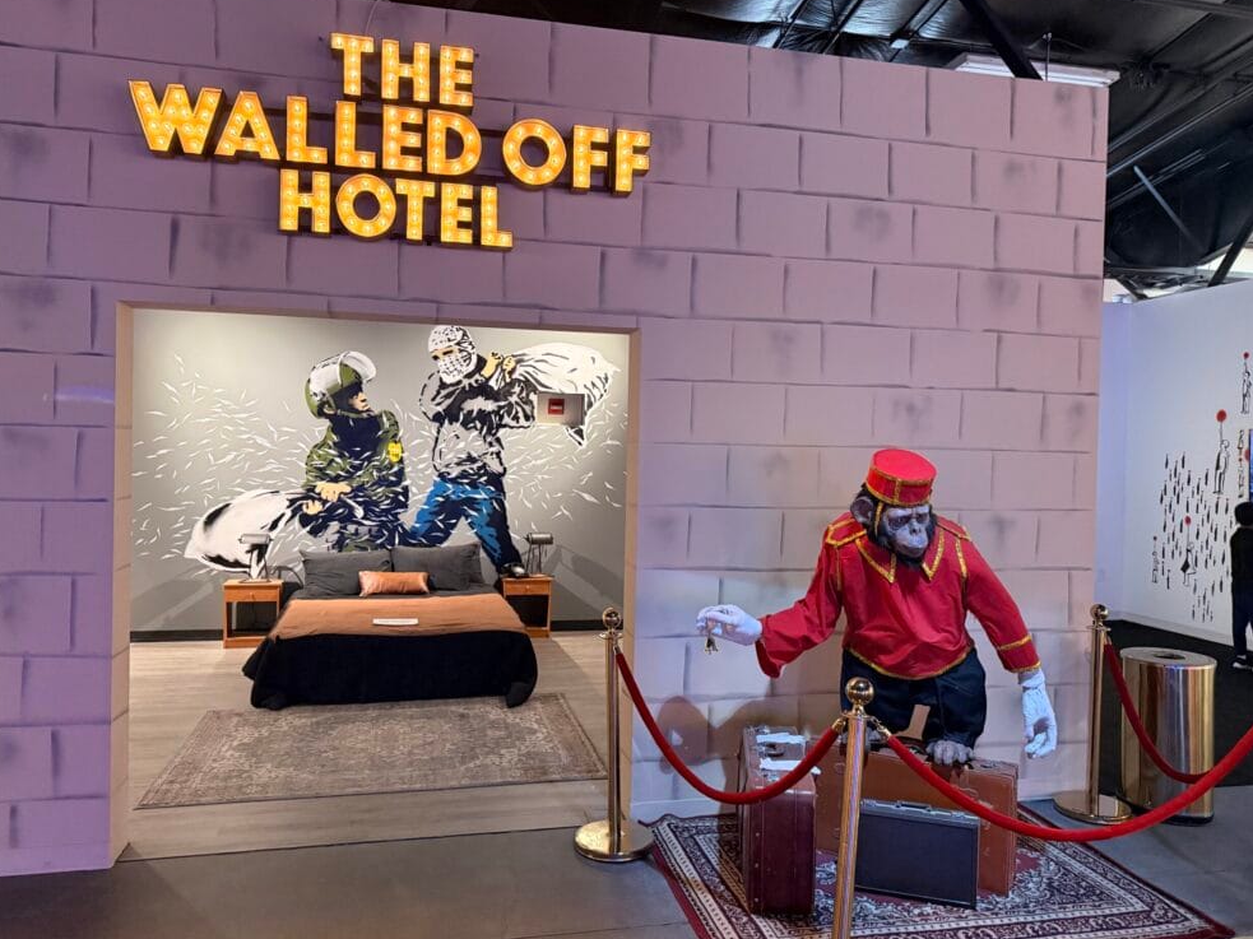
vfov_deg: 54.9
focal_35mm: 25
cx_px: 603
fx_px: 905
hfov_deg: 69.4
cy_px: 470
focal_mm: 6.76
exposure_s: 1/60
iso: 800
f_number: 1.78
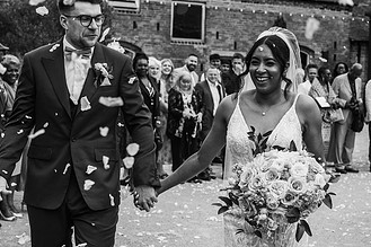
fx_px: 762
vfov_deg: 18.4
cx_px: 228
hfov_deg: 27.3
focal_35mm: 74
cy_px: 105
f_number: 5
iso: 280
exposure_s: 1/1000
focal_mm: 42
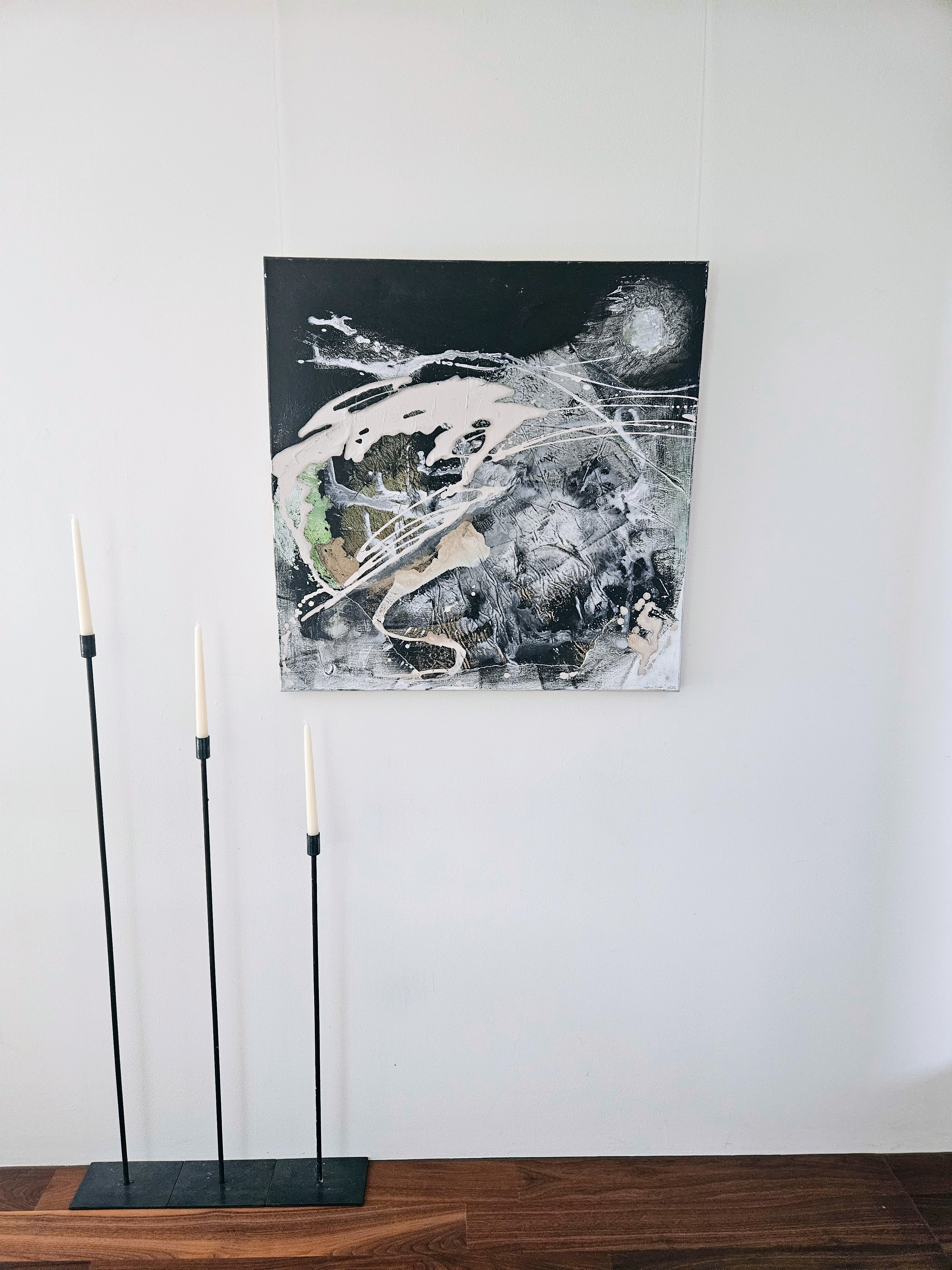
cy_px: 635
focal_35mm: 23
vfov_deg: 73.9
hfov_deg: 58.9
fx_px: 843
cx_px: 476
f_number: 1.8
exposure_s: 1/142
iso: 400
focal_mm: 5.4
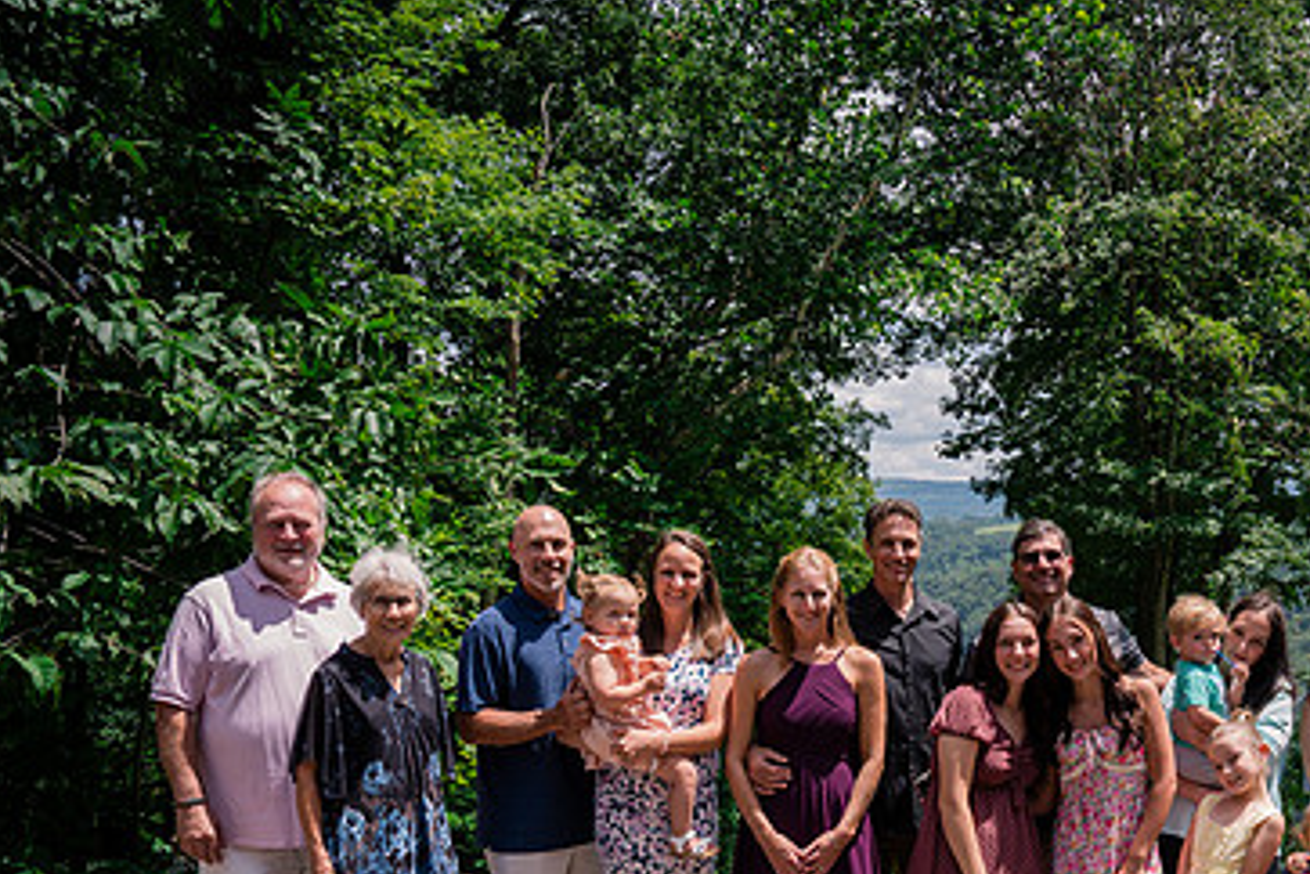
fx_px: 1565
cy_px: 731
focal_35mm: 43
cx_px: 1089
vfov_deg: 30.2
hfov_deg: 42.9
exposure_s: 1/250
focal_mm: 25
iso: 200
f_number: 8
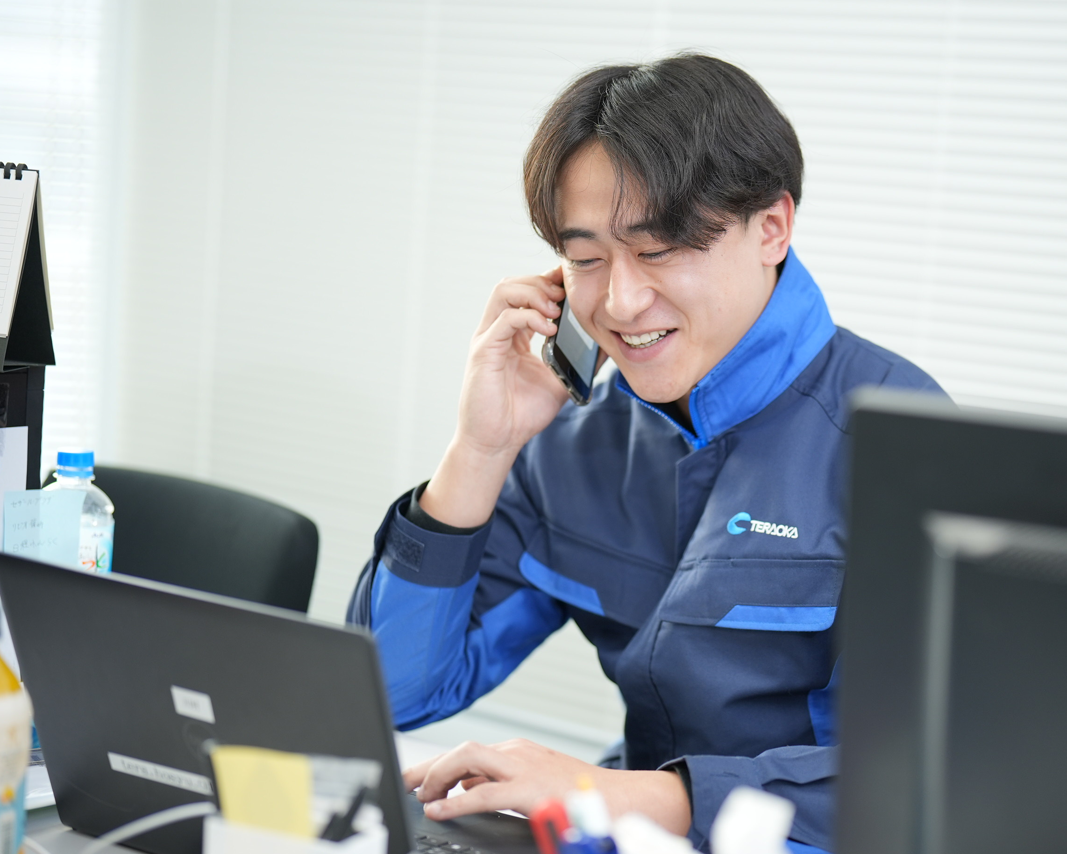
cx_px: 718
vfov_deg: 21.2
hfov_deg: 26.3
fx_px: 2274
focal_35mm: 72
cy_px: 487
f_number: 1.4
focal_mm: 50
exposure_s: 1/160
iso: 200
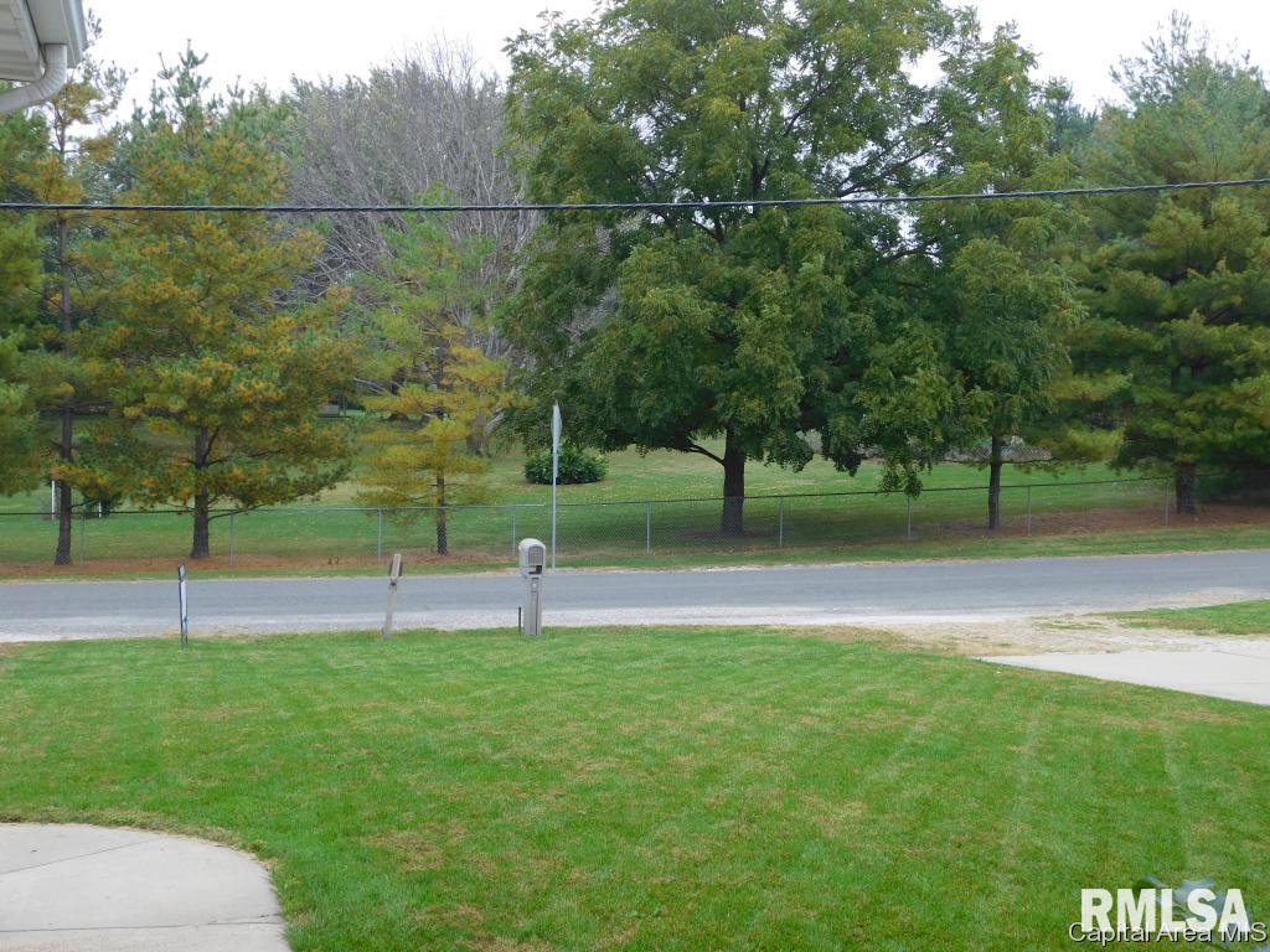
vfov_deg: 32.2
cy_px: 476
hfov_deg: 42.1
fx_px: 1651
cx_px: 635
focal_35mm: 45
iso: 125
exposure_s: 1/30
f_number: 3.7
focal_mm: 8
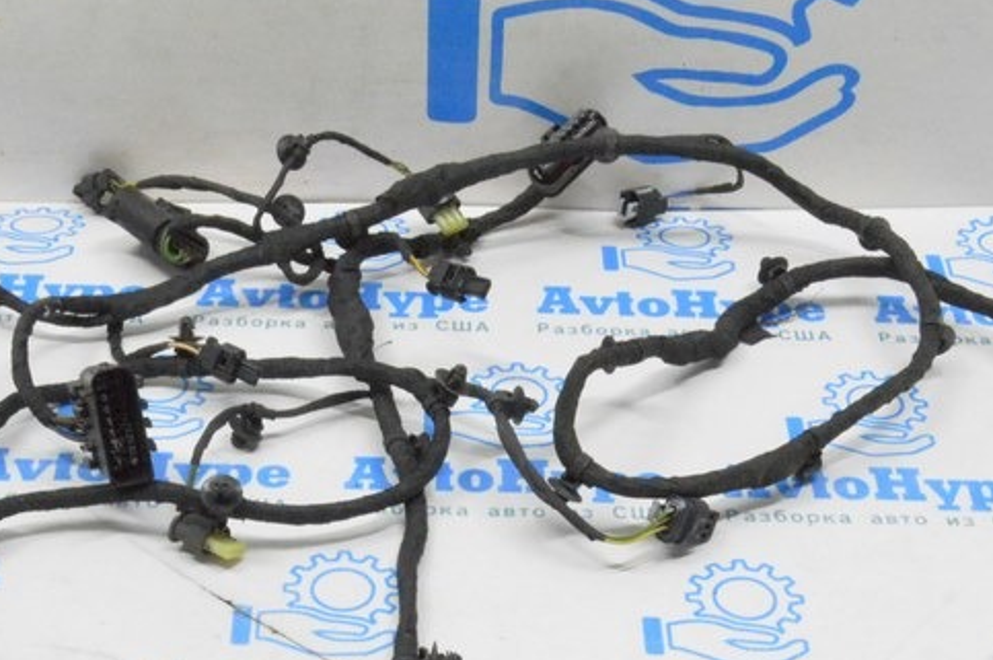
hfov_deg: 28.9
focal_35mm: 70
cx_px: 450
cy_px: 684
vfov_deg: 18.8
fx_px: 1929
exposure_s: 1/20
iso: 6400
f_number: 20
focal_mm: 22
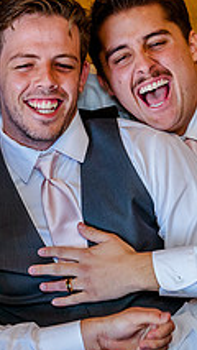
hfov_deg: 8.8
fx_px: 1271
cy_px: 164
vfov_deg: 15.7
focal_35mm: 137
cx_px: -10
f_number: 4
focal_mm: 48
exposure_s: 1/200
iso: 1600
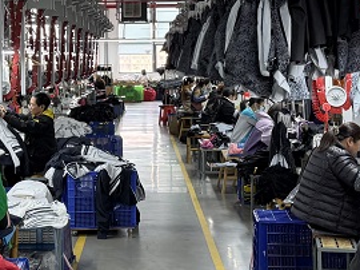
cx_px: 91
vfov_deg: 16.4
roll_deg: +0.4
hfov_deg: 21.8
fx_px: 925
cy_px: 27
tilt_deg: +2.7
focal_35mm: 89
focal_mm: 6.76
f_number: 1.78
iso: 125
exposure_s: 1/100
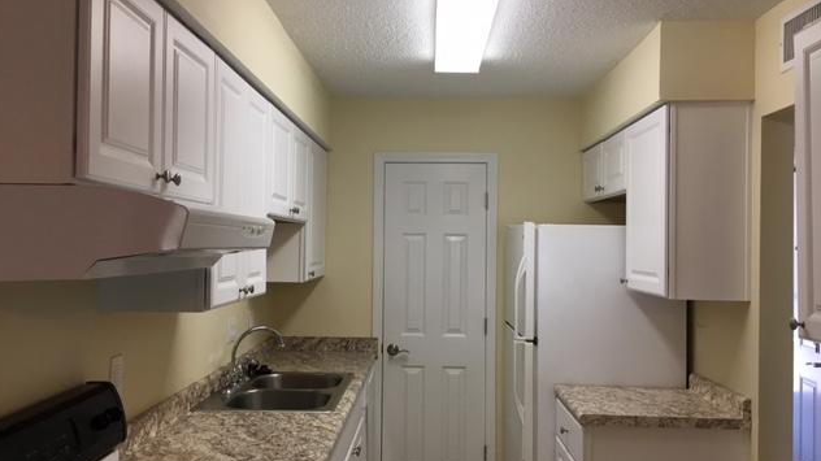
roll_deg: -1.3
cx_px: 408
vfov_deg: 36.6
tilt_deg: +0.9
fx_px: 696
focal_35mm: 32
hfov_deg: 61.0
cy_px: 226
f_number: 2.2
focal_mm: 4.15
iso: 32
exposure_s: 1/30
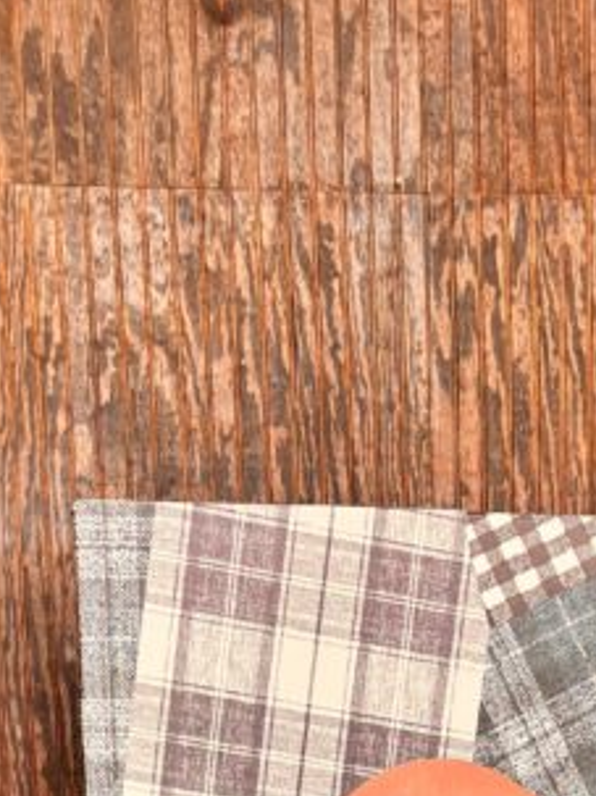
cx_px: 494
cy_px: 1229
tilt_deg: -9.4
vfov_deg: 19.2
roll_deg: +1.1
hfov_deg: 16.6
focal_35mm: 88
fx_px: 2022
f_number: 1.6
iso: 100
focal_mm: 5.96
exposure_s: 1/120
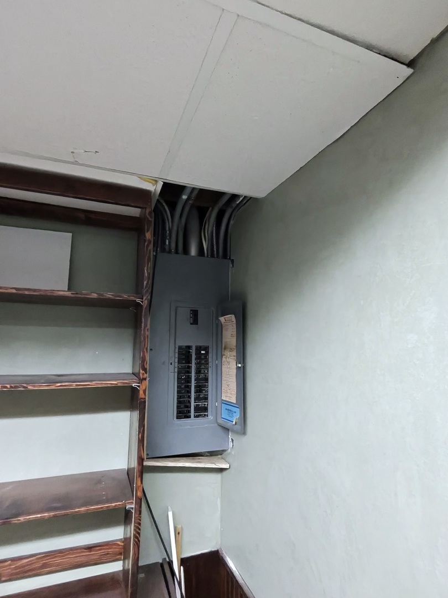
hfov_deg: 89.9
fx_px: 224
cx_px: 224
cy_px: 299
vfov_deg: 106.2
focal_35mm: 13
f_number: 2.2
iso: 2183
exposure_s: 1/59.9
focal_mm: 2.24
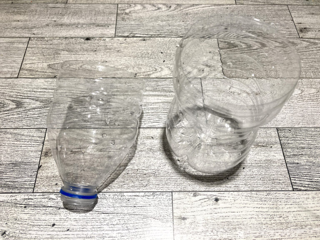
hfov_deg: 63.4
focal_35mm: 28
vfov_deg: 49.7
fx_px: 259
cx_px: 160
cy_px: 120
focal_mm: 3.99
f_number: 1.8
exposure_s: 1/120
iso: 25
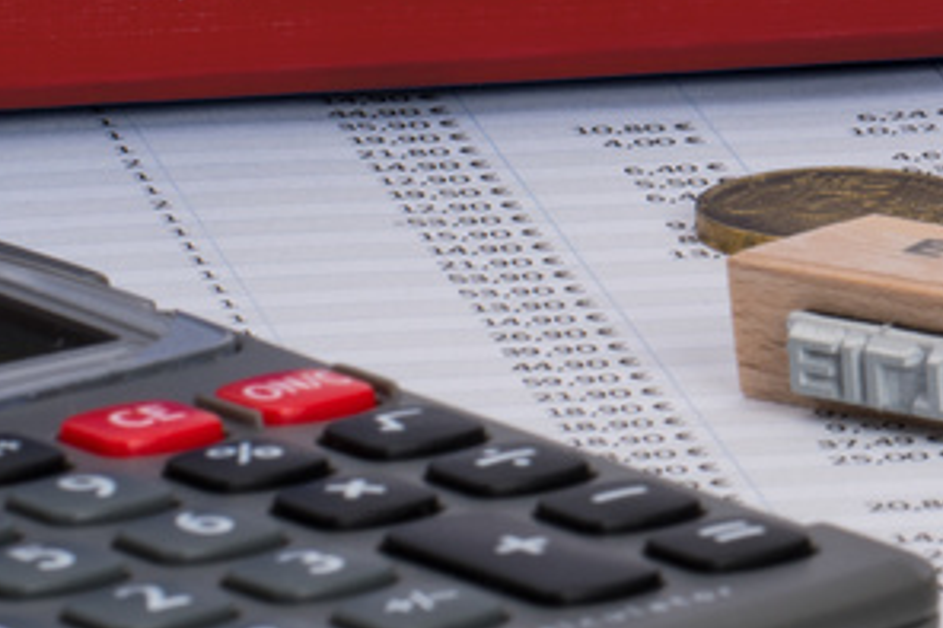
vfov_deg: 2.7
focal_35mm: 517
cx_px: 1327
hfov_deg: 4.0
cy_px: -10
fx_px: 13534
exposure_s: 1/200
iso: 125
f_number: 22
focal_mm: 120
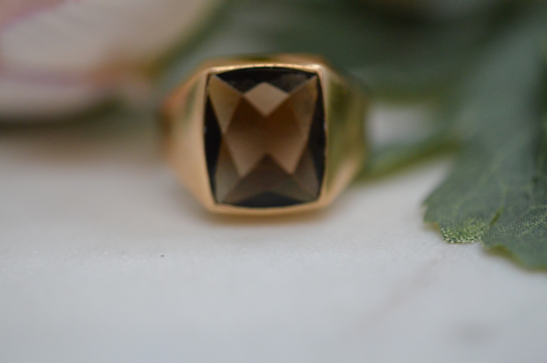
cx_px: 274
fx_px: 910
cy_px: 182
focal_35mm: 60
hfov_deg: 33.5
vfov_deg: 22.5
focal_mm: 40
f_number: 3.5
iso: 3200
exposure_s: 1/4000
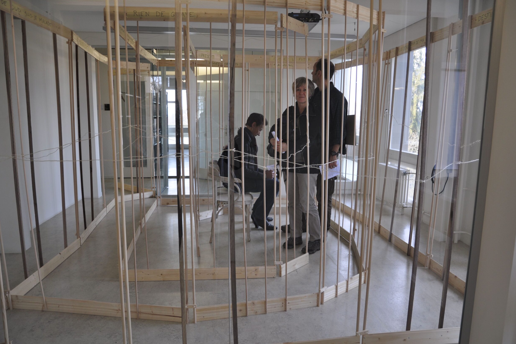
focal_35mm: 25
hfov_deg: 71.5
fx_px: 358
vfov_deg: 51.3
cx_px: 265
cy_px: 171
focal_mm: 16
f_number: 4
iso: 200
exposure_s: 1/60
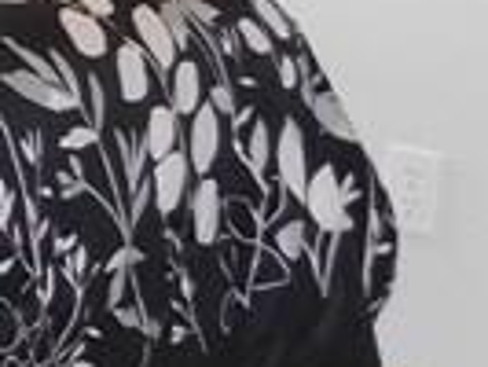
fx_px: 3048
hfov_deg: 7.4
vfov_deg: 6.8
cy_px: -202
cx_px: -1237
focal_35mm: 216
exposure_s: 1/30
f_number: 3.2
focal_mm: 4.9
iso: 250
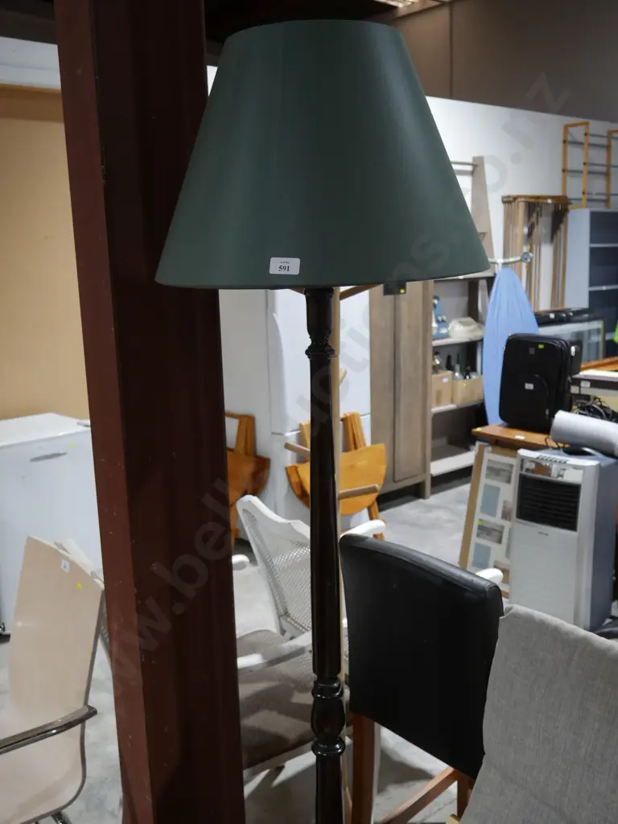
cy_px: 412
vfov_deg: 54.0
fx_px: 809
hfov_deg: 41.8
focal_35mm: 34
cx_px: 309
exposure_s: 1/60
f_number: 4
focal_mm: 17
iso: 500
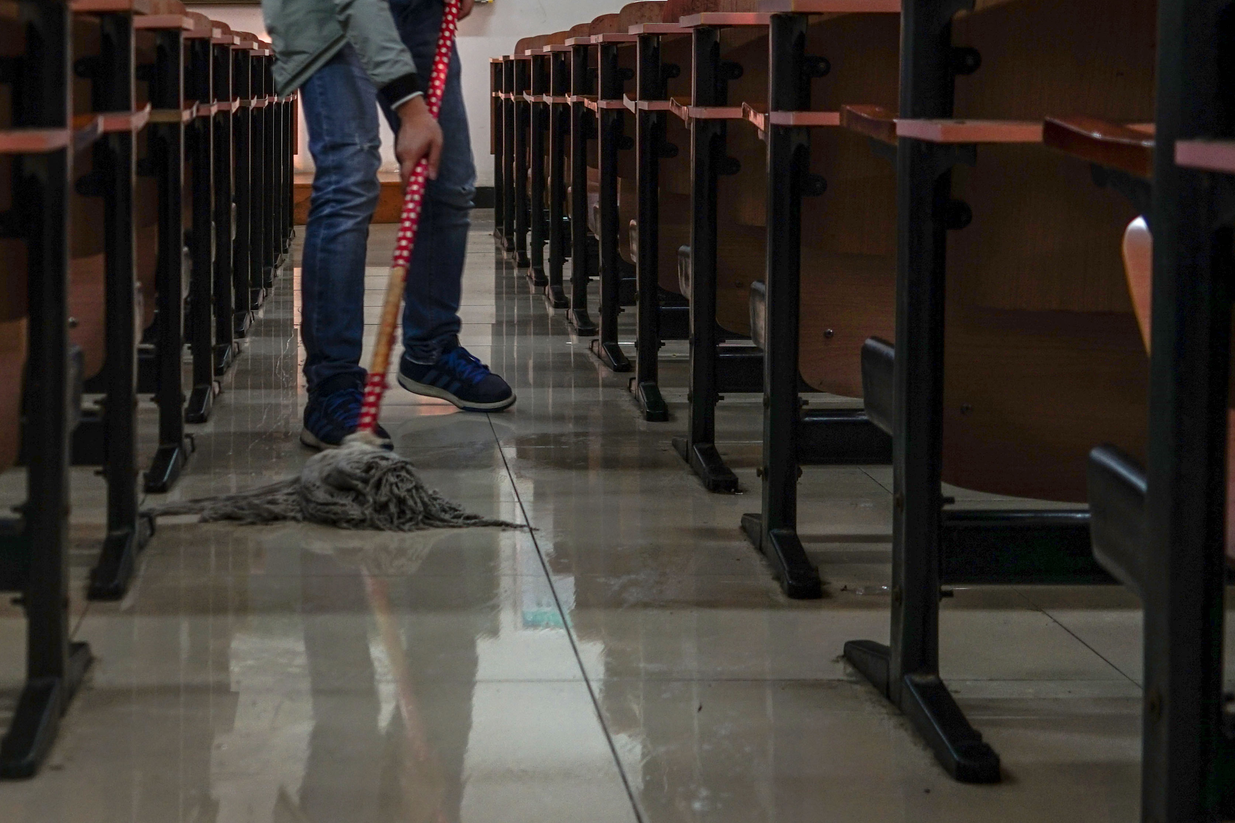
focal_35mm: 68
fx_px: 2332
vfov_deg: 19.9
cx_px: 213
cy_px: 214
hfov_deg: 28.9
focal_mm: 38
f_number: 4
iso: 320
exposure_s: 1/50
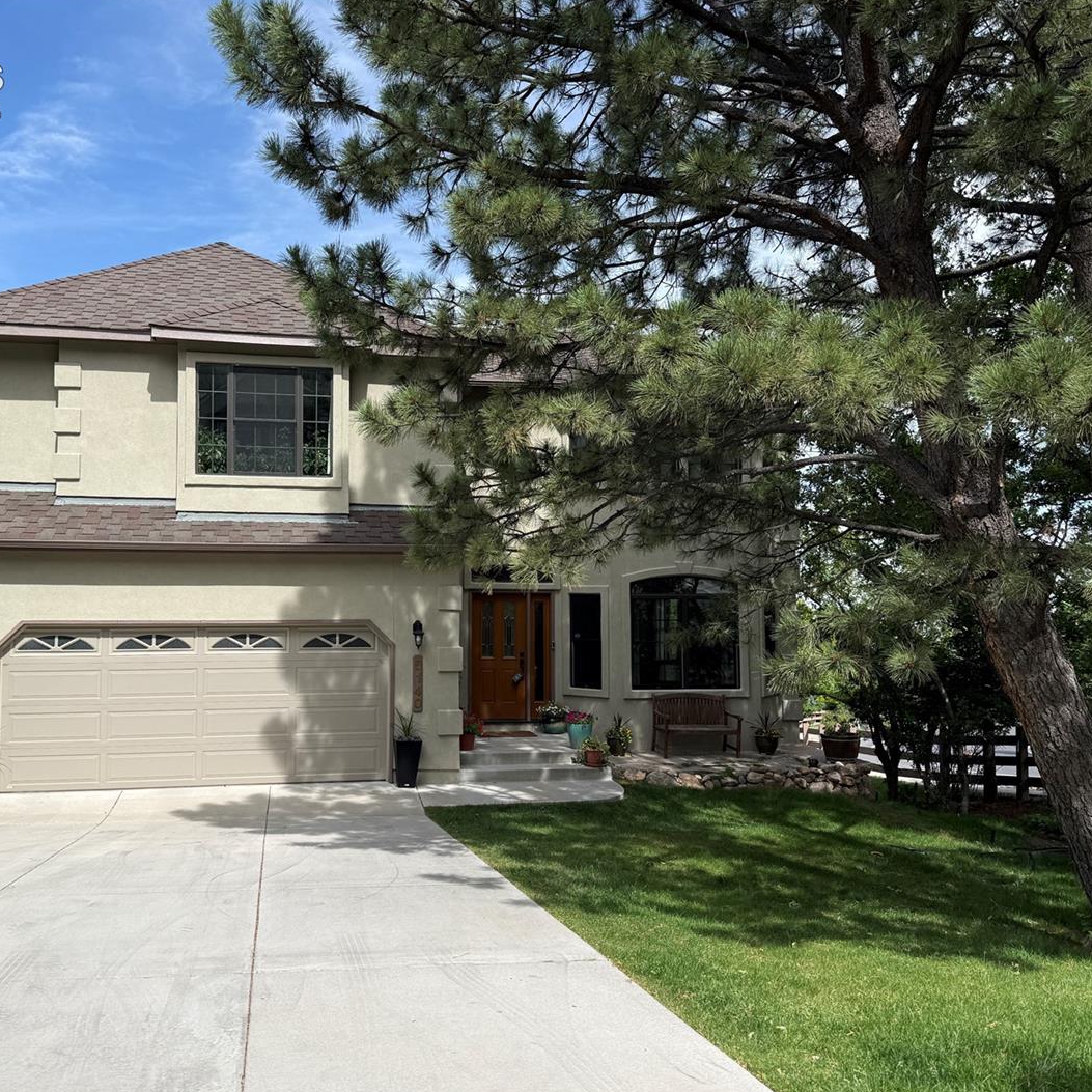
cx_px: 466
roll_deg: -0.3
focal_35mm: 29
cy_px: 554
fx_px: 1035
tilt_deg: +3.1
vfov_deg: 55.6
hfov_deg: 55.4
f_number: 1.78
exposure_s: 1/3145
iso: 80
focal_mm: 6.76
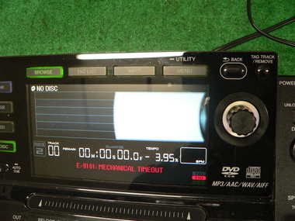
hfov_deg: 51.4
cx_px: 148
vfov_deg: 39.7
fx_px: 307
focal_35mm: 36
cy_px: 110
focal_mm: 6
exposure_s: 1/15
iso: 200
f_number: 2.8
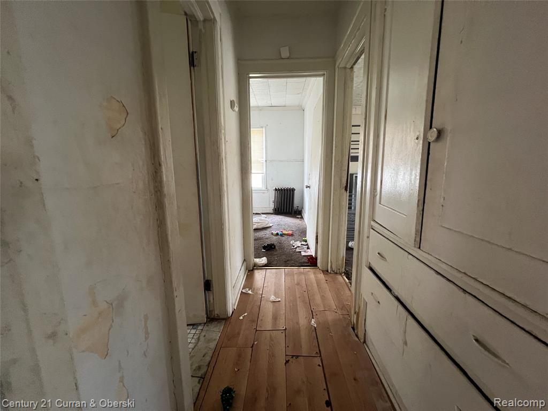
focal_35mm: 13
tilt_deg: -9.8
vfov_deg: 89.9
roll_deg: +0.0
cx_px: 274
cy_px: 206
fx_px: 206
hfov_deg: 106.2
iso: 640
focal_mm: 1.57
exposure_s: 1/60
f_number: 1.8
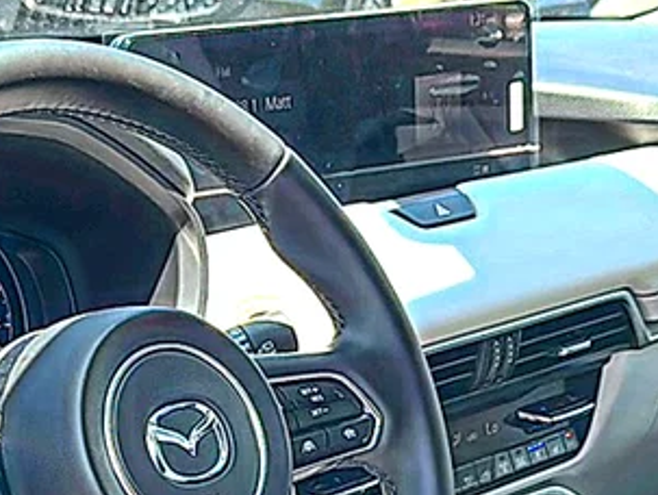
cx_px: 363
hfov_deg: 21.7
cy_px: 540
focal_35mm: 90
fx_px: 1713
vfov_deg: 16.0
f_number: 1.78
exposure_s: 1/762
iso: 125
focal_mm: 6.86
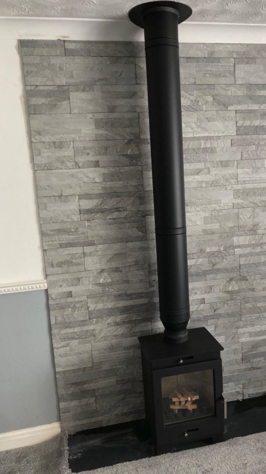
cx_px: 166
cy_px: 238
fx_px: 389
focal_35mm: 31
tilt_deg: -10.6
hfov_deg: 37.5
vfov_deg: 62.6
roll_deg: +3.5
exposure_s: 1/30
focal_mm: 3.99
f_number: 1.8
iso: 32
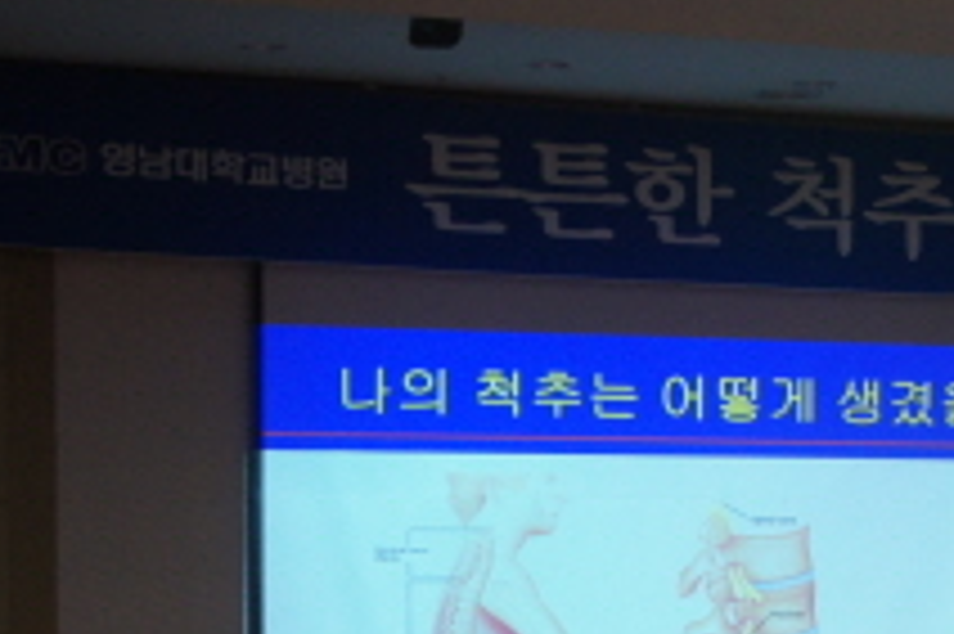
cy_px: 670
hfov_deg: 18.3
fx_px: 2898
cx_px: 918
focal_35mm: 109
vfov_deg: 12.3
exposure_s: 1/40
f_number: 4
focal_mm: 25
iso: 1000
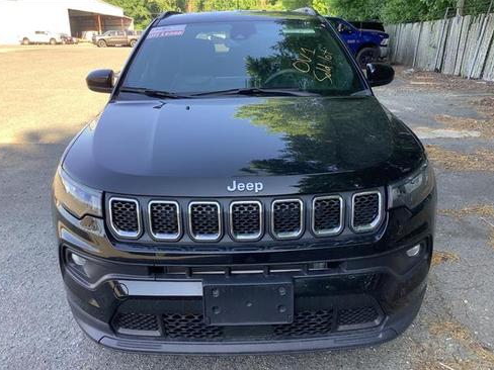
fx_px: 457
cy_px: 190
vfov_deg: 44.2
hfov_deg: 56.8
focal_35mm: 32
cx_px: 246
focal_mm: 3.3
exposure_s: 1/120
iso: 40
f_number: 2.4
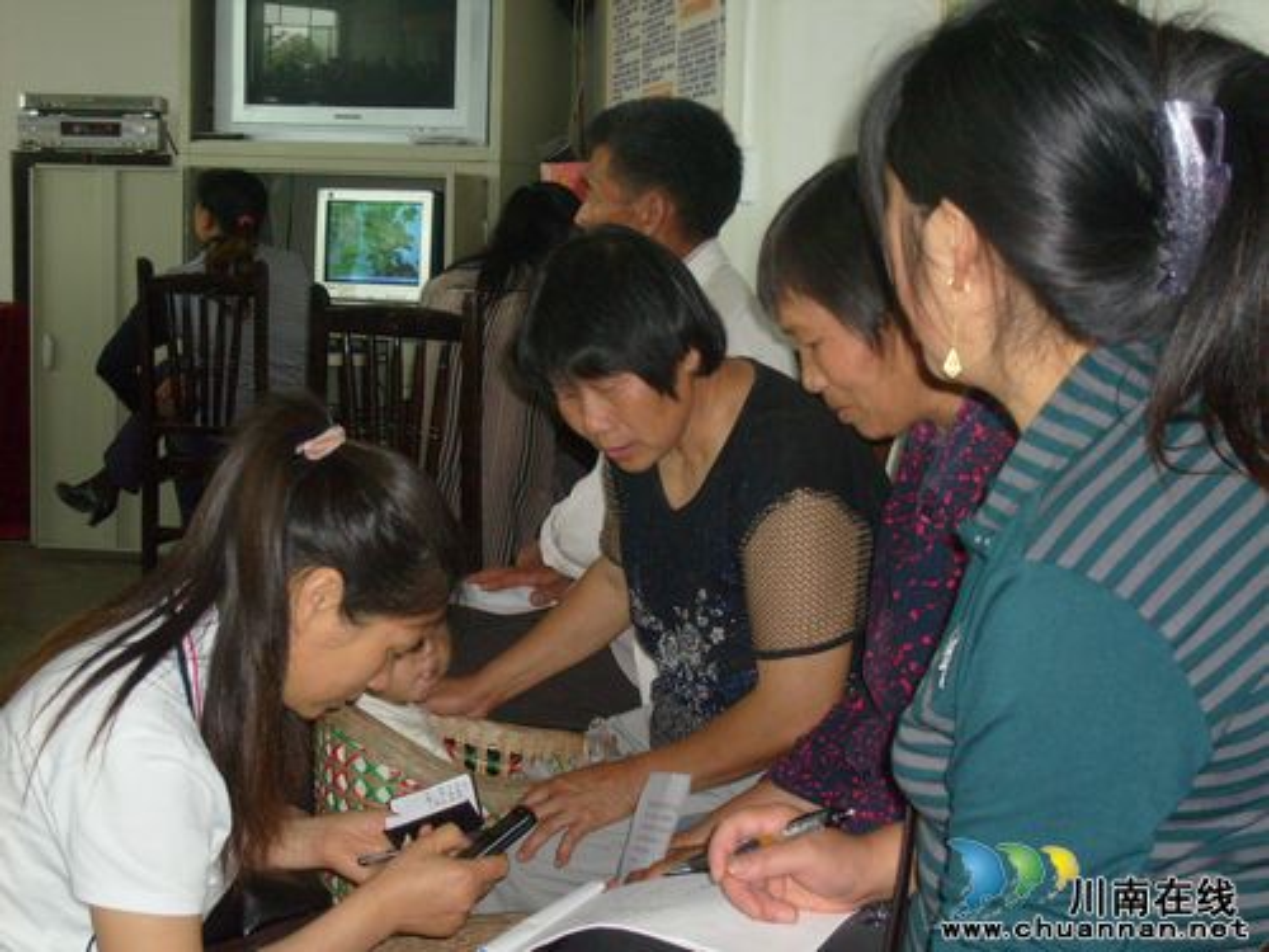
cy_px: 476
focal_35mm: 61
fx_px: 2236
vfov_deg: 24.0
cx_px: 634
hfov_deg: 31.7
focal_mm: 10.3
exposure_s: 1/60
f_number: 3.6
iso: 200
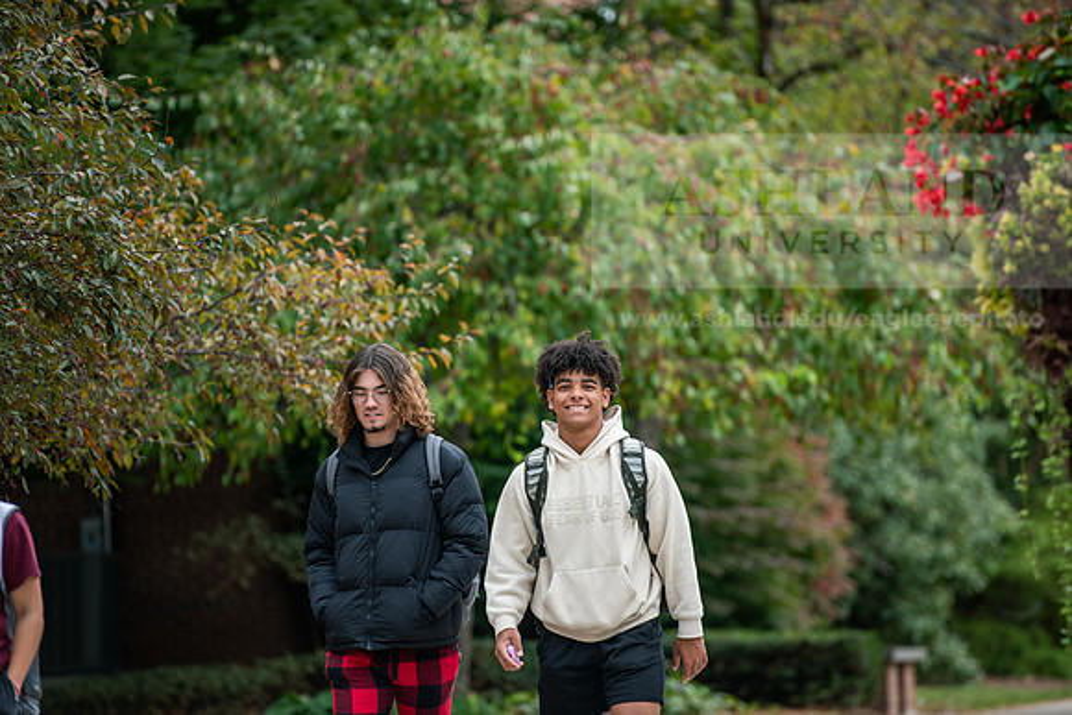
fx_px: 5957
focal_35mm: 200
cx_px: 536
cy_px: 358
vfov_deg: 6.9
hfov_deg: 10.3
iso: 160
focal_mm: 200
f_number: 3.2
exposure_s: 1/500
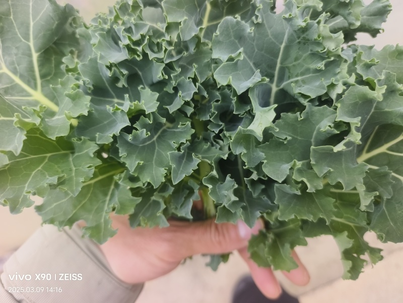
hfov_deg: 73.9
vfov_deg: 58.9
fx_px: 268
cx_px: 202
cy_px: 152
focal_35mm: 23
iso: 72
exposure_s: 1/347
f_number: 1.75
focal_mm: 5.5
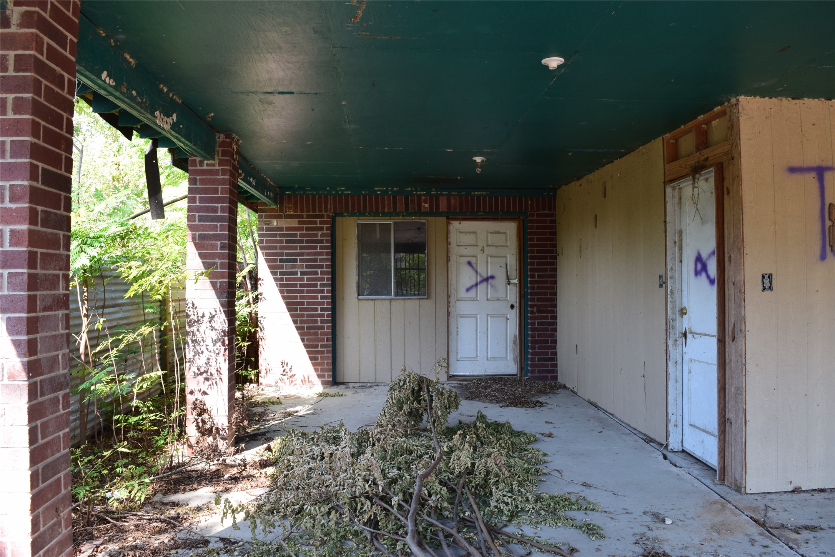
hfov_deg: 67.4
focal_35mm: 27
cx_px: 418
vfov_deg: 47.9
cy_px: 278
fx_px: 626
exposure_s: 1/80
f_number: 8
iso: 400
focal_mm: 18
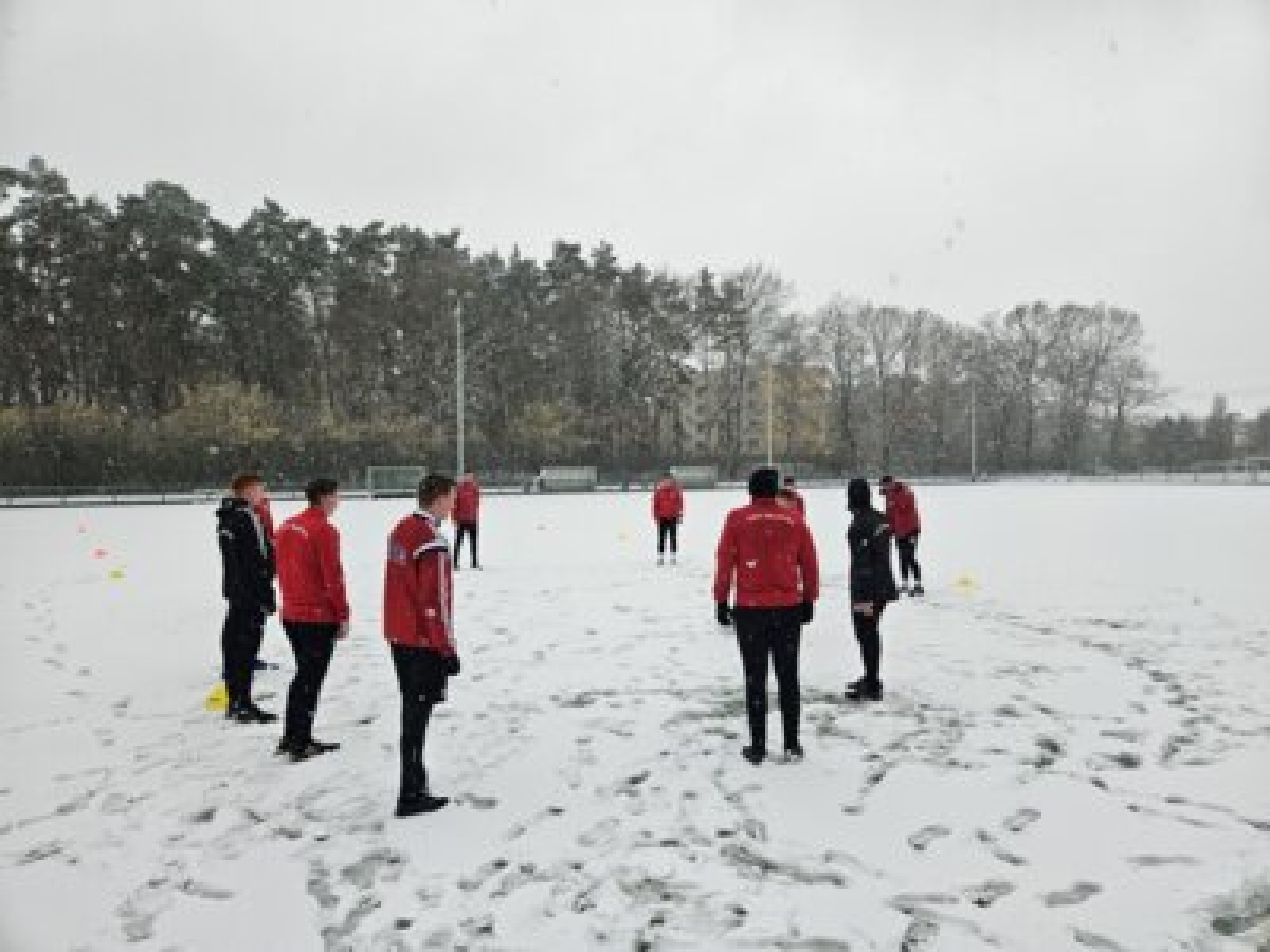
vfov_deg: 58.9
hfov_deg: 73.9
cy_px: 476
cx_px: 635
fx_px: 844
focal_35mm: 23
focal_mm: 5.4
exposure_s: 1/279
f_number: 1.8
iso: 25
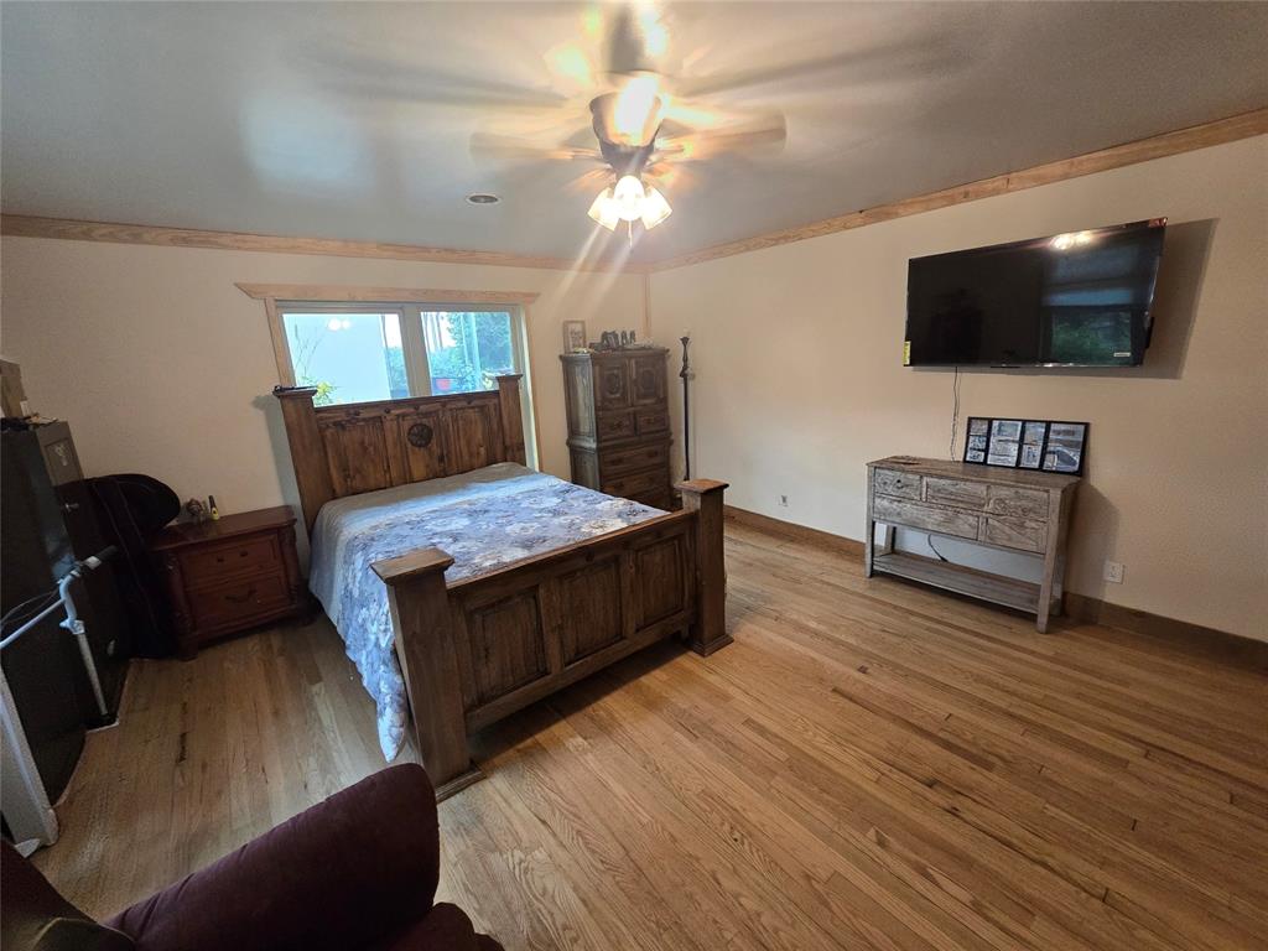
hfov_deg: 106.2
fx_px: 476
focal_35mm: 13
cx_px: 634
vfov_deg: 89.9
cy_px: 476
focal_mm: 2.2
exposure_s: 1/60
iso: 500
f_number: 2.2
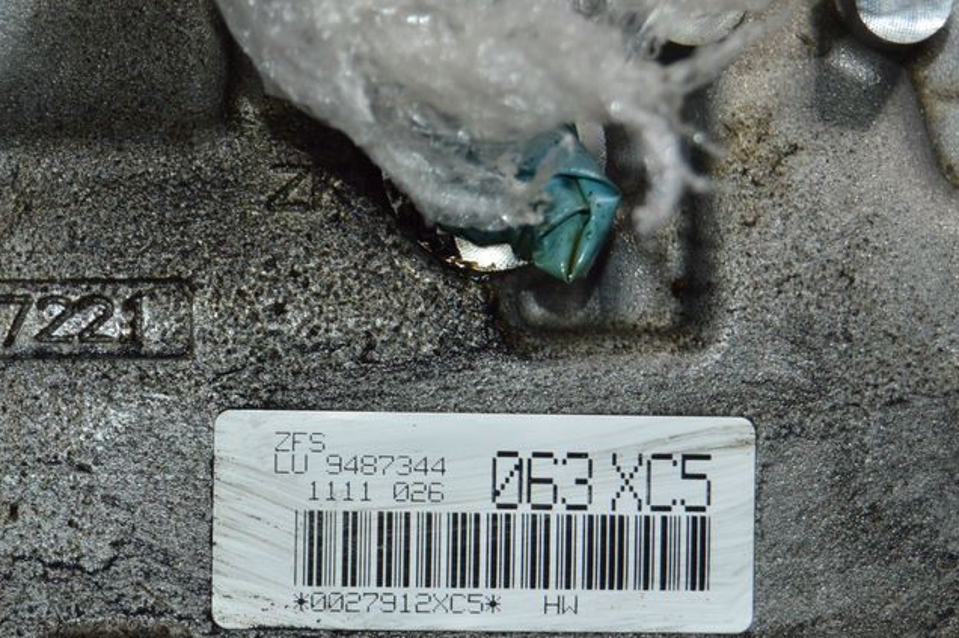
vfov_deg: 10.3
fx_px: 3535
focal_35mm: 133
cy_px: 391
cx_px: 502
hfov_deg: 15.4
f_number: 5.6
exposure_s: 1/60
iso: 1100
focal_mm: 55
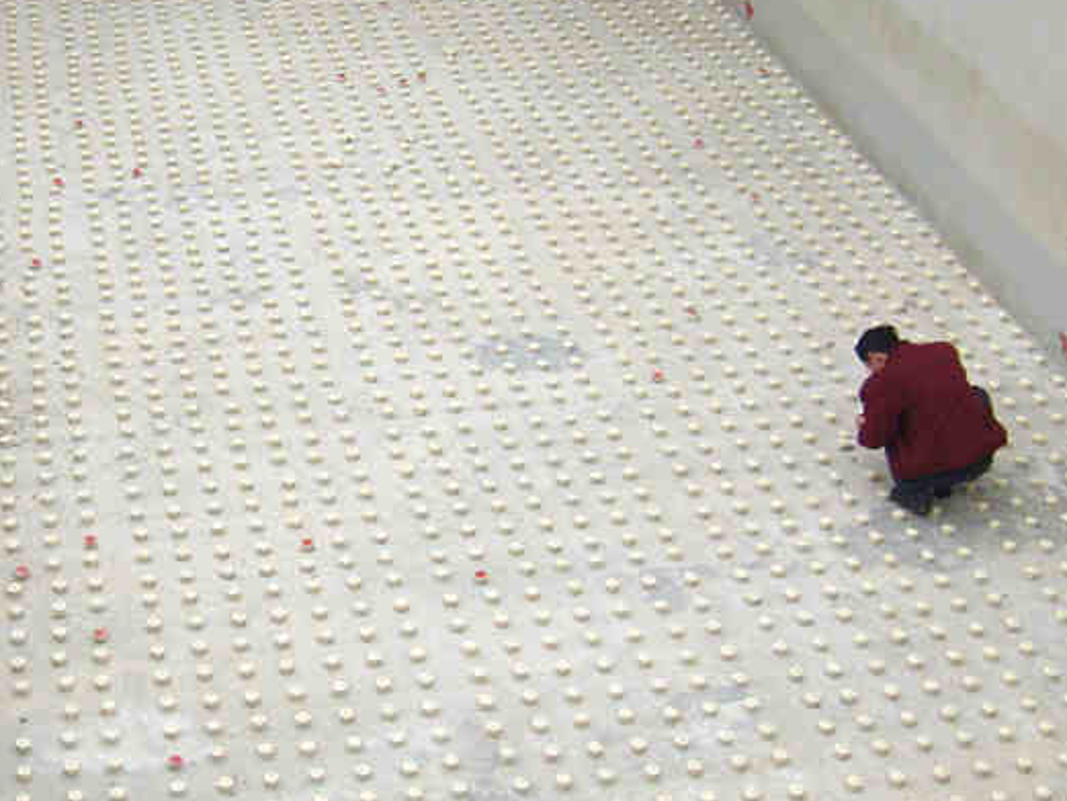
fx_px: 1326
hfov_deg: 43.7
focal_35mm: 43
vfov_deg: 33.6
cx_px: 606
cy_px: 447
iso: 80
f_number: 7.1
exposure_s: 1/90
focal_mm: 5.8
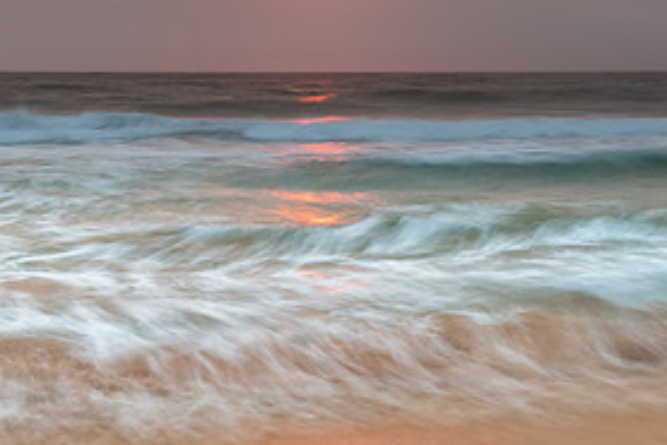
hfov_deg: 27.3
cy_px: 151
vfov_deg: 18.4
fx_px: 1372
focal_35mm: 74
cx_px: 350
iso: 31
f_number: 11
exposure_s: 1/1.25
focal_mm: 34
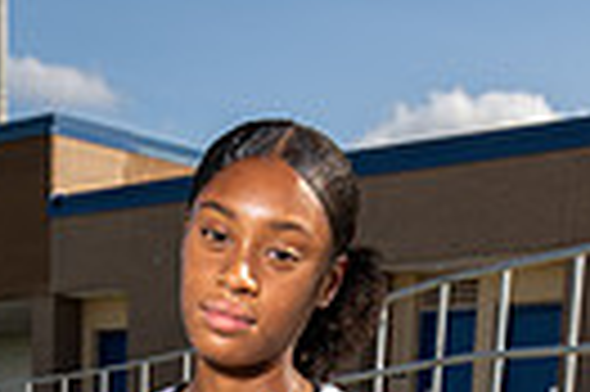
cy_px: 964
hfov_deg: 19.8
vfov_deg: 11.0
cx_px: 212
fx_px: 1686
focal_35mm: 103
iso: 100
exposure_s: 1/250
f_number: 8
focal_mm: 30
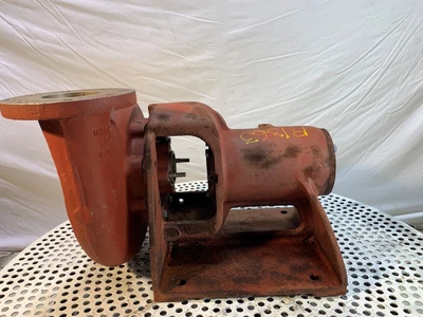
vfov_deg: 53.1
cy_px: 158
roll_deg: +1.5
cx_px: 212
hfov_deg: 67.3
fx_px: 318
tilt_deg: -19.8
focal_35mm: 26
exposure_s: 1/120
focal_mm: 4.25
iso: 40
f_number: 1.8
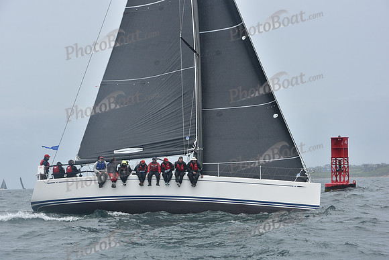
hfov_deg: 21.5
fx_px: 1027
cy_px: 130
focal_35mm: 95
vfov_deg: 14.4
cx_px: 194
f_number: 8
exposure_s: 1/1000
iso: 320
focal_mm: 95
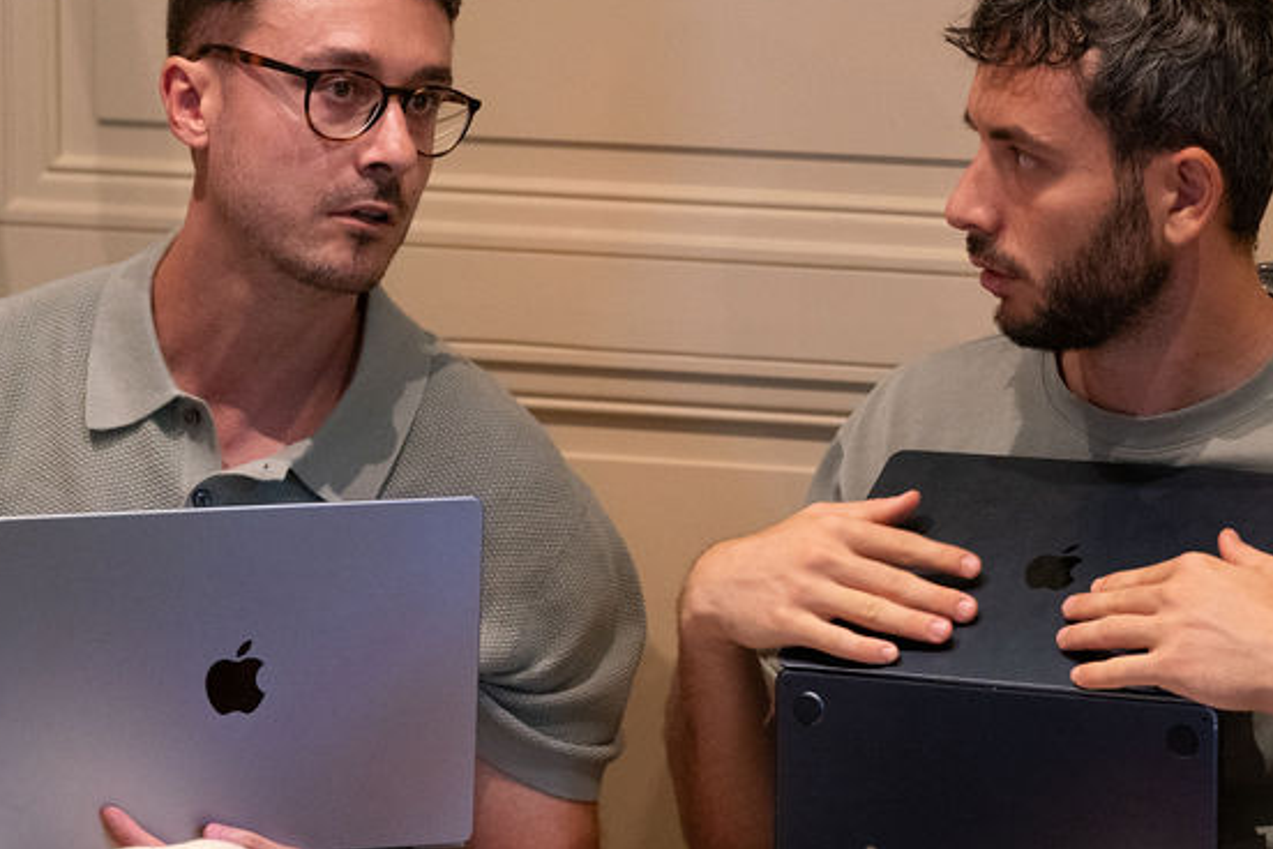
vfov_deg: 5.6
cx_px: 886
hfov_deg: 8.4
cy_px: 218
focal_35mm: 245
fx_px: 8663
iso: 6400
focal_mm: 132
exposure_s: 1/250
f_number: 2.8
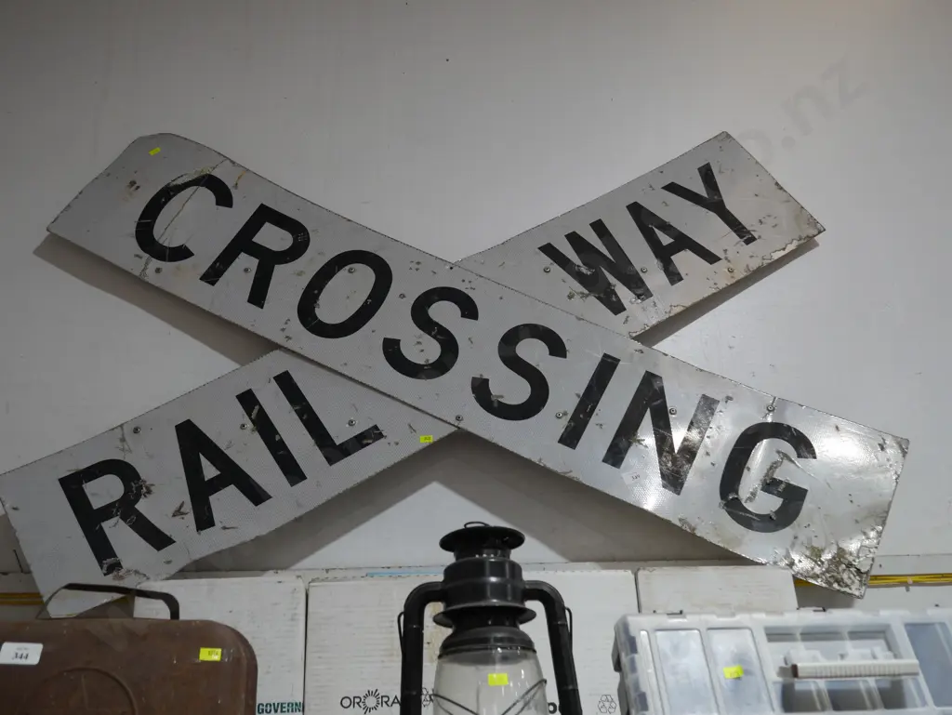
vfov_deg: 39.7
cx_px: 476
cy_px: 358
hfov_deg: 51.3
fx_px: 991
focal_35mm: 36
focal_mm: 18
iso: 500
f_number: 4
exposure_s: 1/60
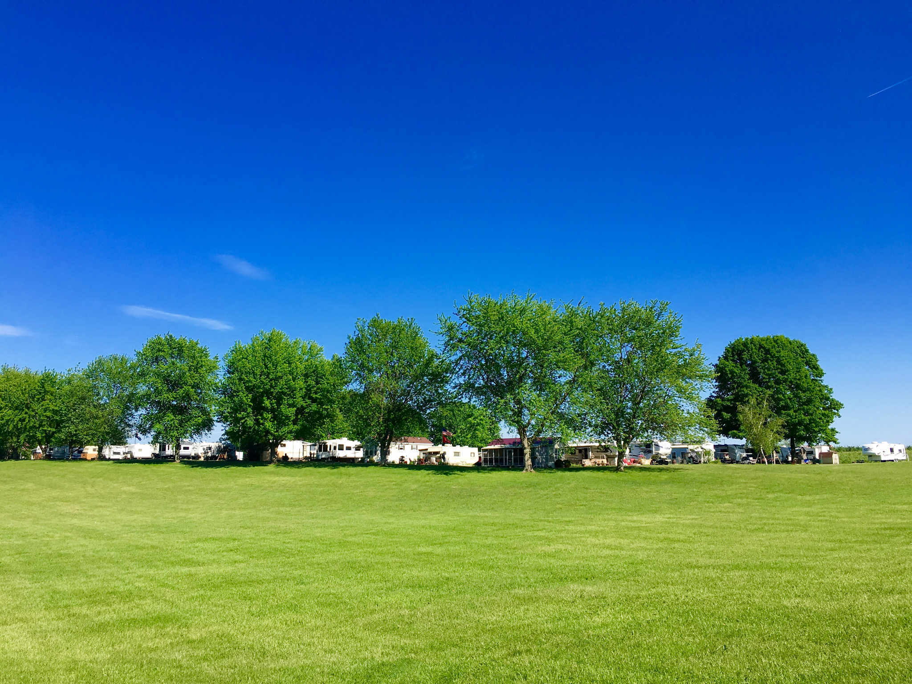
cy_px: 342
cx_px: 456
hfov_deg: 61.7
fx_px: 764
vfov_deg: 48.2
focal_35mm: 29
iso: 25
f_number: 2.2
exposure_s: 1/1326
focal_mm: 4.2
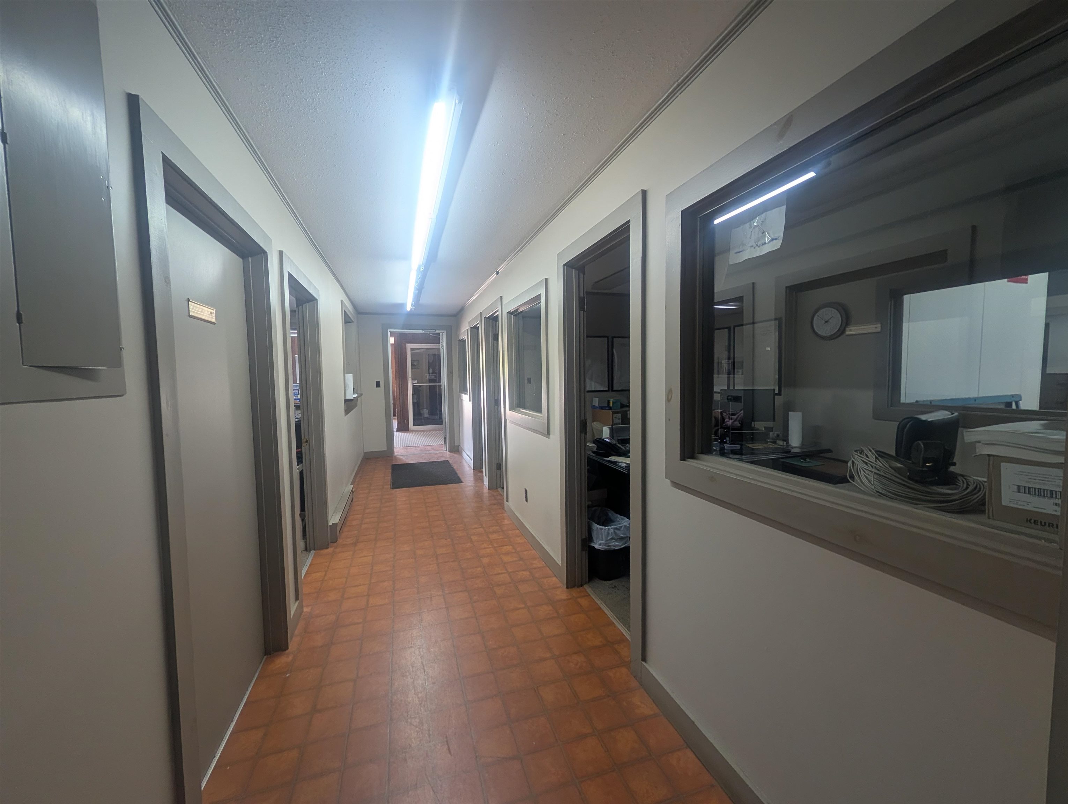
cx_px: 534
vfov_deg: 94.6
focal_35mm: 12
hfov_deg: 110.5
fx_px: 371
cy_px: 402
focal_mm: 2.02
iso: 140
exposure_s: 1/60
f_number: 1.7
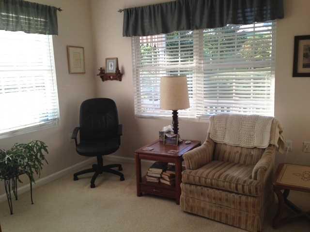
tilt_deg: -11.0
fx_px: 296
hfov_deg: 55.4
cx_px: 155
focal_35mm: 33
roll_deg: +1.1
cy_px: 116
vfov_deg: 42.9
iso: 50
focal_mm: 4.12
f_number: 2.4
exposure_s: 1/158
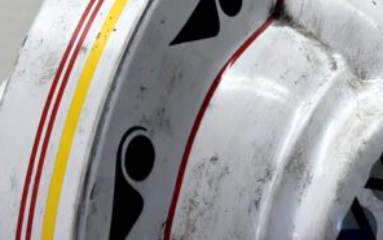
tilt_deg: -12.7
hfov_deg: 14.0
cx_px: 208
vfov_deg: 8.7
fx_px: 1555
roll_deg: -0.2
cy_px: 248
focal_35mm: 149
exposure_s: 1/120
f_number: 2.4
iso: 50
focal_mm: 6
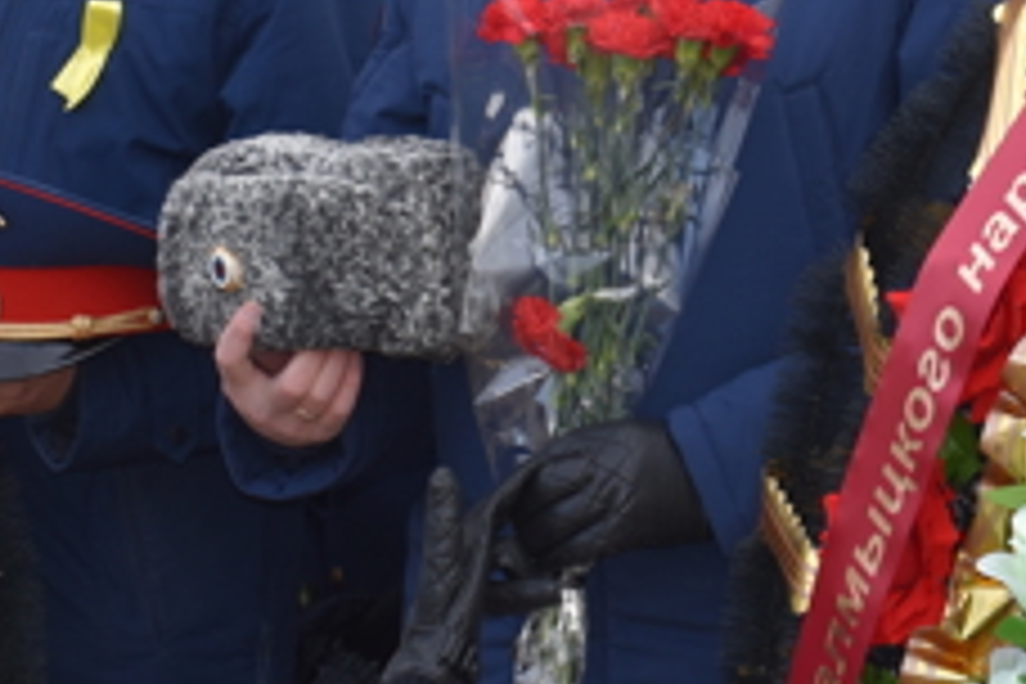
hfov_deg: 9.9
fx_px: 5899
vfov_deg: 6.6
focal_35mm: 207
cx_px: 824
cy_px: 166
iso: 100
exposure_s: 1/160
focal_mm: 42
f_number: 6.3
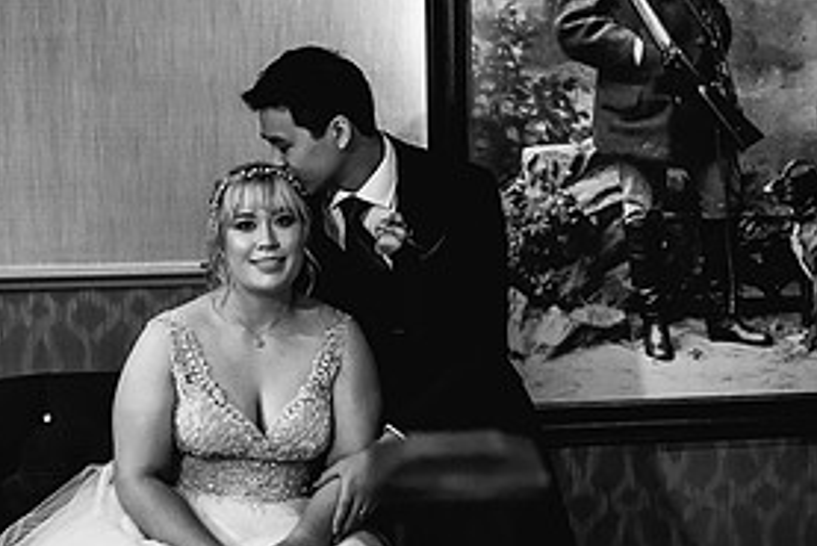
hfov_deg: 26.8
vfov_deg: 18.2
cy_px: 208
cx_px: 552
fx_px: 1703
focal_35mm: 75
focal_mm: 35
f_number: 1.4
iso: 5000
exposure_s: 1/500
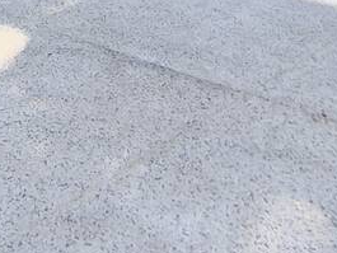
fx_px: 847
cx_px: -53
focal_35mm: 87
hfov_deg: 21.1
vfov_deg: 14.0
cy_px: -273
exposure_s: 1/544
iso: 50
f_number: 2.2
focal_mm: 1.65
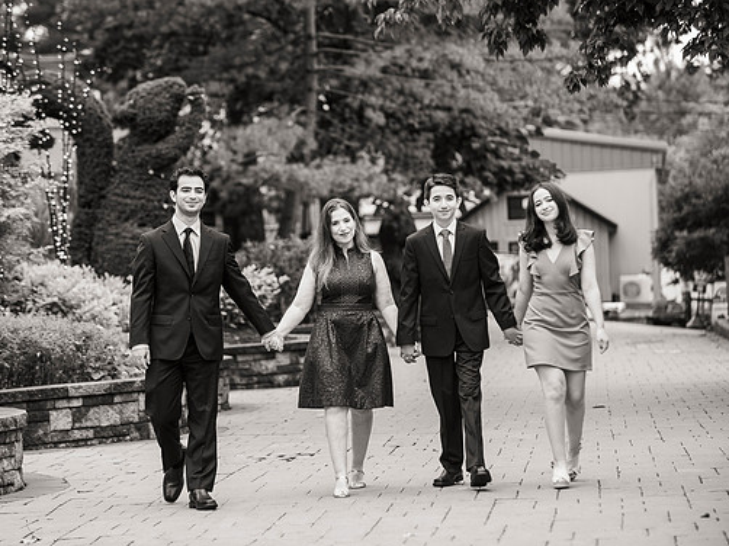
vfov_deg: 9.9
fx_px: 3136
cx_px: 341
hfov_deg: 13.3
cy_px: 267
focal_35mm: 149
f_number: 3.5
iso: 400
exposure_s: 1/500
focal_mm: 130
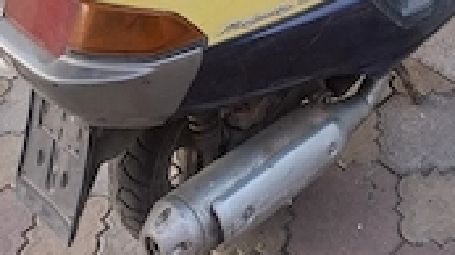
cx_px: 366
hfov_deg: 34.9
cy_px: -174
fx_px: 699
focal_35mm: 58
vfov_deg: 17.6
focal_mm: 5.54
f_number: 1.8
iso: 125
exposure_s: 1/100
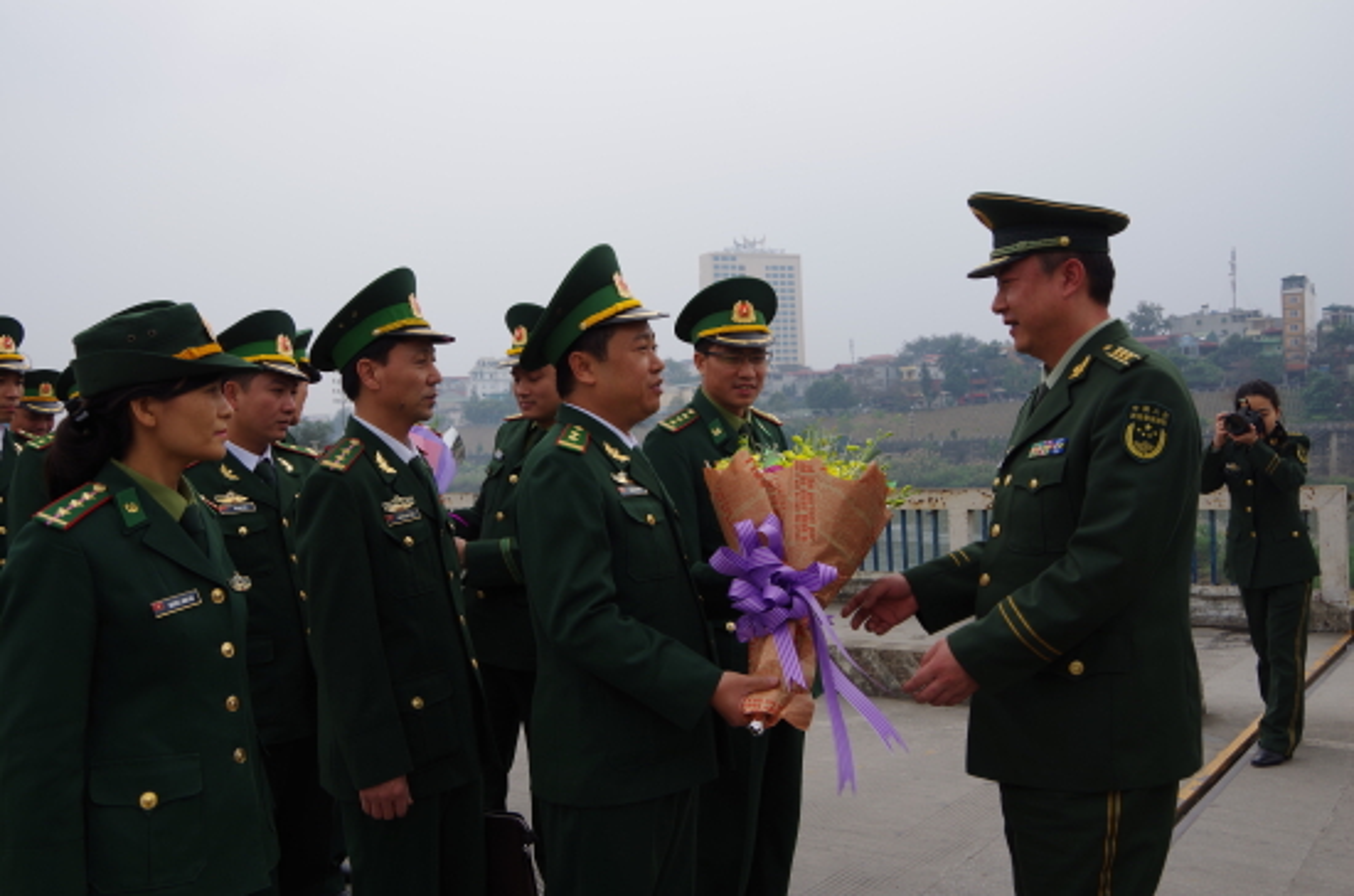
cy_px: 448
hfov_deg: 60.4
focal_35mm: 31
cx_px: 677
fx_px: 1163
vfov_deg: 42.1
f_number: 6.3
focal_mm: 21
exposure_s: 1/125
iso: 100
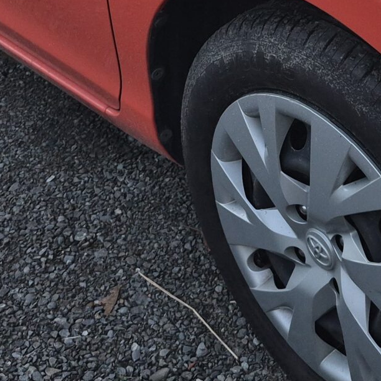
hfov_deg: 20.4
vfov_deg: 19.5
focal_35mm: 85
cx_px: 217
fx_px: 1058
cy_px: -47
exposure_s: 1/100
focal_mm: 5.4
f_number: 1.8
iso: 320
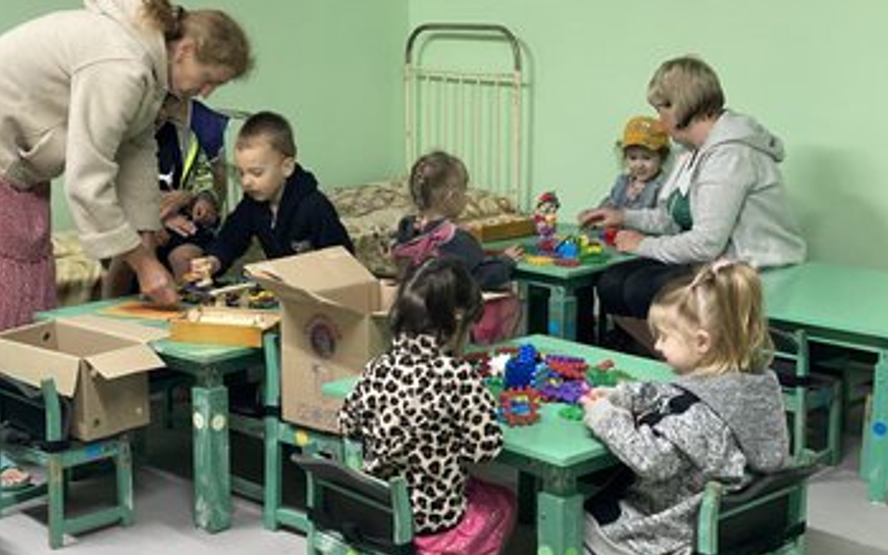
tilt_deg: -11.2
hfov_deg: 32.4
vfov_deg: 20.6
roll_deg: +1.1
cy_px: 281
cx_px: 383
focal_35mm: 63
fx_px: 1525
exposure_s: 1/50
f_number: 2
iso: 320
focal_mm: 6
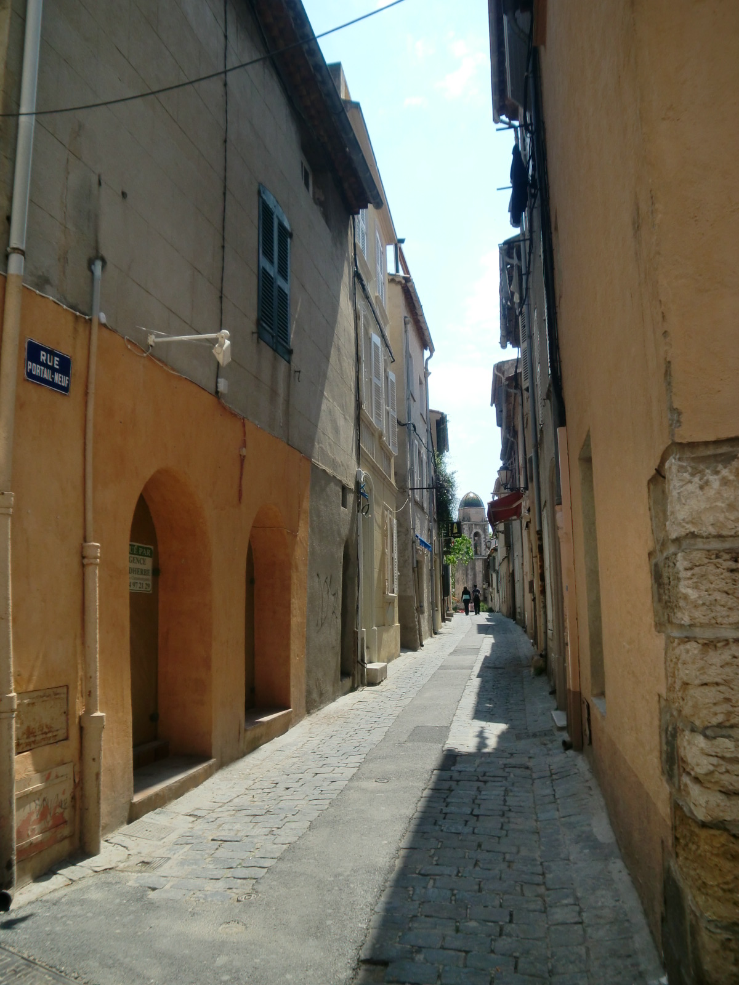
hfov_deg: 49.7
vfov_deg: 63.4
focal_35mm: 28
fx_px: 797
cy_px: 492
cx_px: 370
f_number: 7.8
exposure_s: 1/160
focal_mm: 4.65
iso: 64
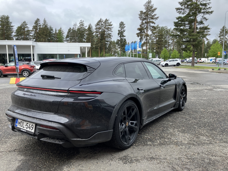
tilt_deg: -6.9
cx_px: 114
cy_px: 86
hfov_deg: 63.4
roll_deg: +0.3
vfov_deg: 49.7
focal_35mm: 28
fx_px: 184
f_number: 1.8
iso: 32
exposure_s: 1/684
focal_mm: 3.99
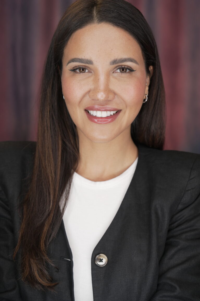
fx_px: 450
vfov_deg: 36.9
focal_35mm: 54
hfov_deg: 25.1
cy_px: 150
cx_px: 100
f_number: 3.5
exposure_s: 1/125
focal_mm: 54
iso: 320
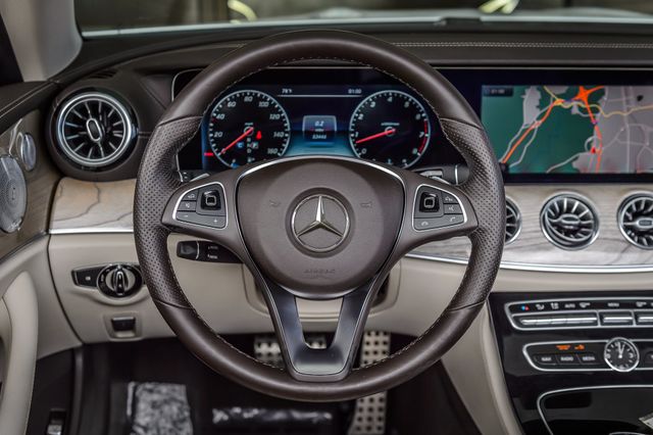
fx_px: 853
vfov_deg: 28.6
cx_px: 326
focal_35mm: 47
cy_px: 218
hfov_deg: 41.9
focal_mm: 44
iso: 400
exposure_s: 1/1250
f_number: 4
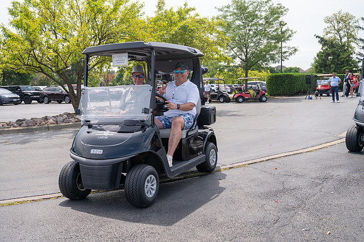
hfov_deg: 50.7
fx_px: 384
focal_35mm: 38
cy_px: 121
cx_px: 182
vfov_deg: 35.0
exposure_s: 1/1250
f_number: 5
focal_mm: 38
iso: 250
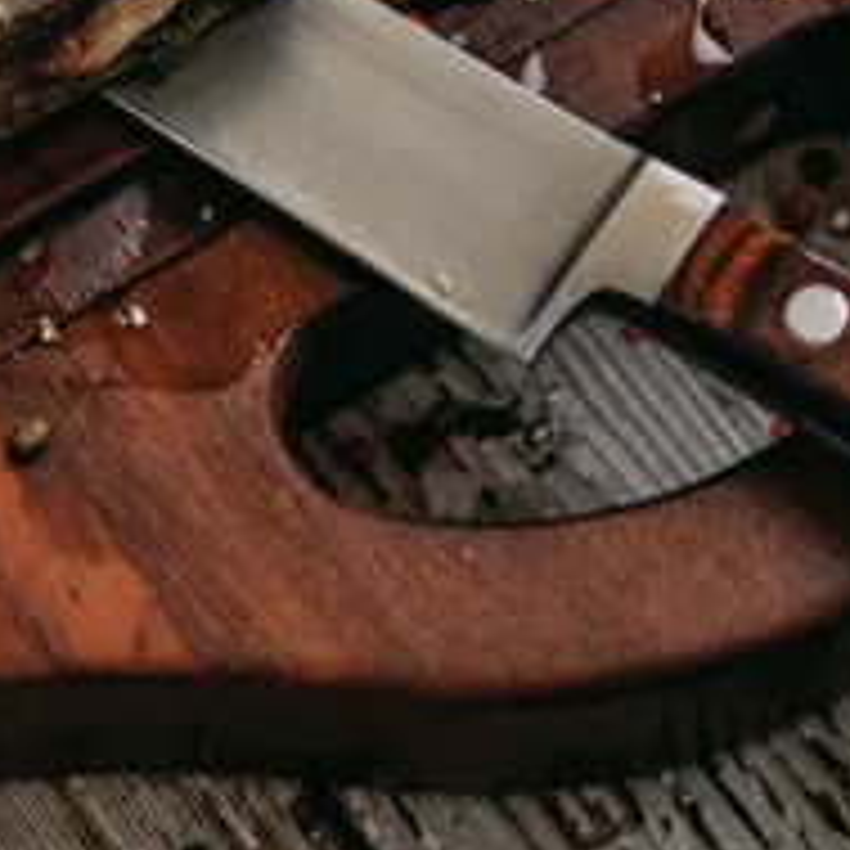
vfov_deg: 9.9
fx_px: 4806
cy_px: -247
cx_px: -166
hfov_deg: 10.0
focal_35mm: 173
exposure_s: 1/160
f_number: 1.8
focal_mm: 50
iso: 64
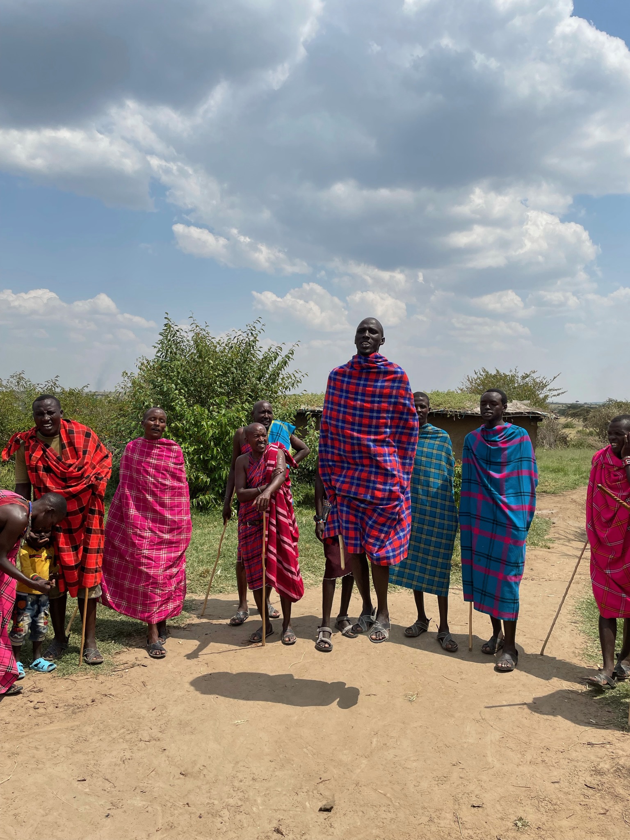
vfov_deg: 67.3
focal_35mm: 26
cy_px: 420
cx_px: 315
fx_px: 631
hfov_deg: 53.1
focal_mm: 4.2
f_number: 1.6
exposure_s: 1/4464
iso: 32
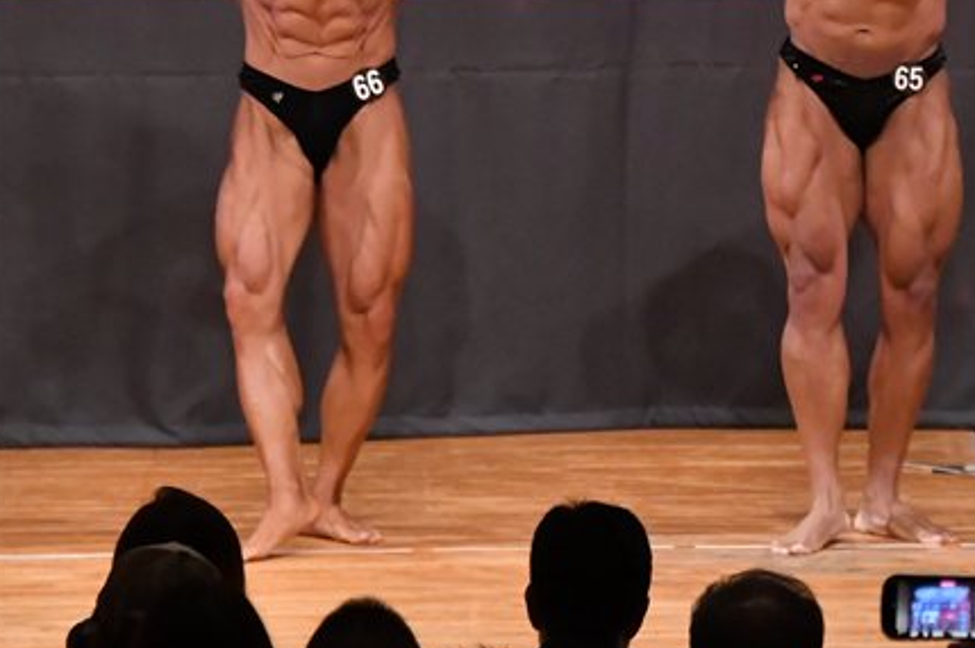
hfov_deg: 4.5
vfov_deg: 3.0
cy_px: 100
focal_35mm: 461
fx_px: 12471
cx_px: 867
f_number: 5.6
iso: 9000
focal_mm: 170
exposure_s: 1/400
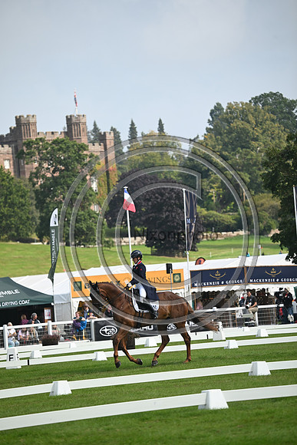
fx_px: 2721
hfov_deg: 6.2
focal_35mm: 220
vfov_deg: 9.4
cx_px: 148
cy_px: 222
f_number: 5
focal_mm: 220
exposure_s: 1/1250
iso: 320
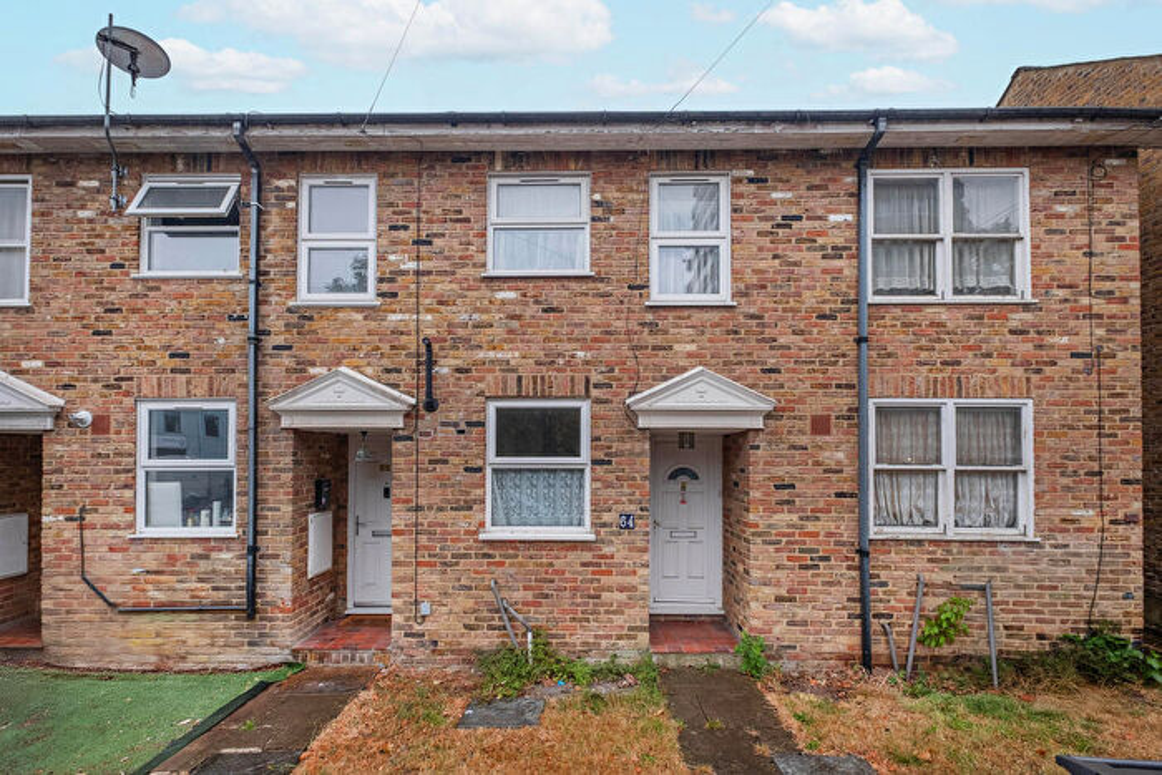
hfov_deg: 100.4
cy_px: 388
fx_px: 484
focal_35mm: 15
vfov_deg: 77.4
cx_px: 581
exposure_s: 1/80
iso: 400
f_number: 5.6
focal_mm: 10
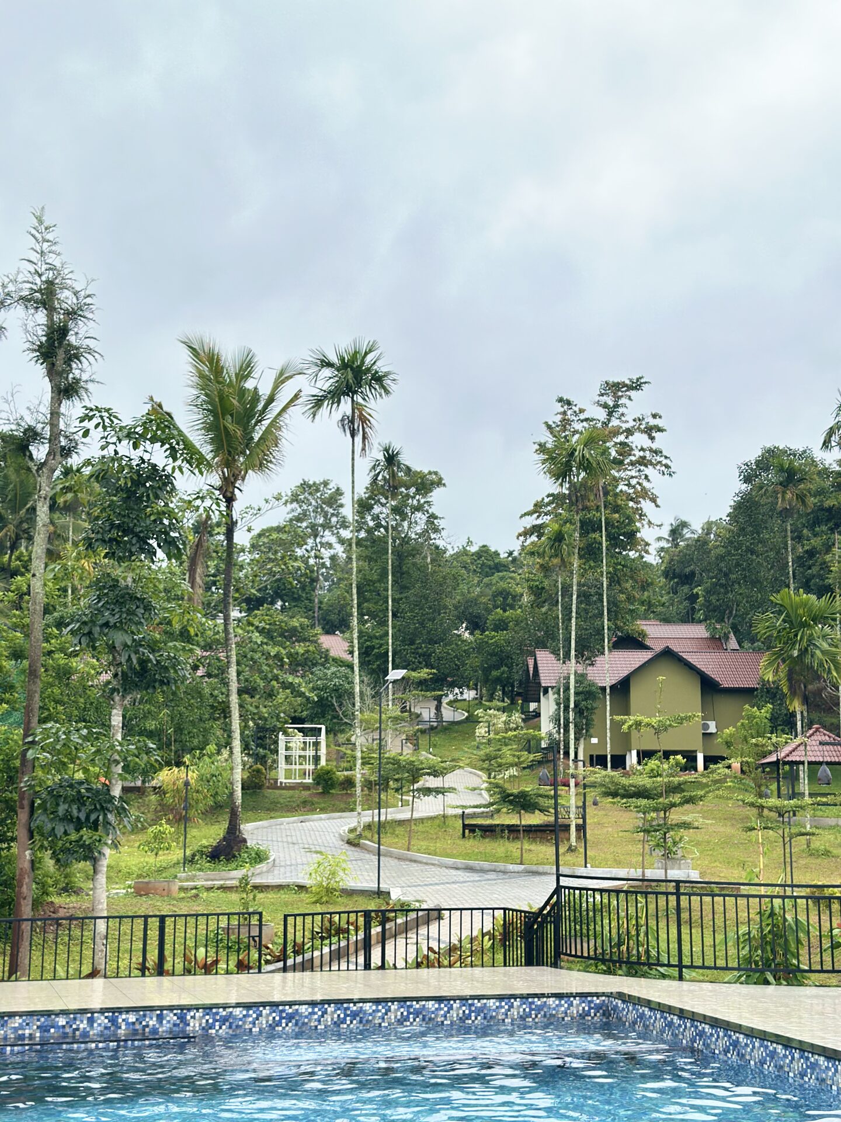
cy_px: 561
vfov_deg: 39.7
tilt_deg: +9.2
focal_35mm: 48
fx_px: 1555
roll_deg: -0.3
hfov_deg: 30.3
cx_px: 420
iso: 80
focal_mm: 6.86
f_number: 1.78
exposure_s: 1/927
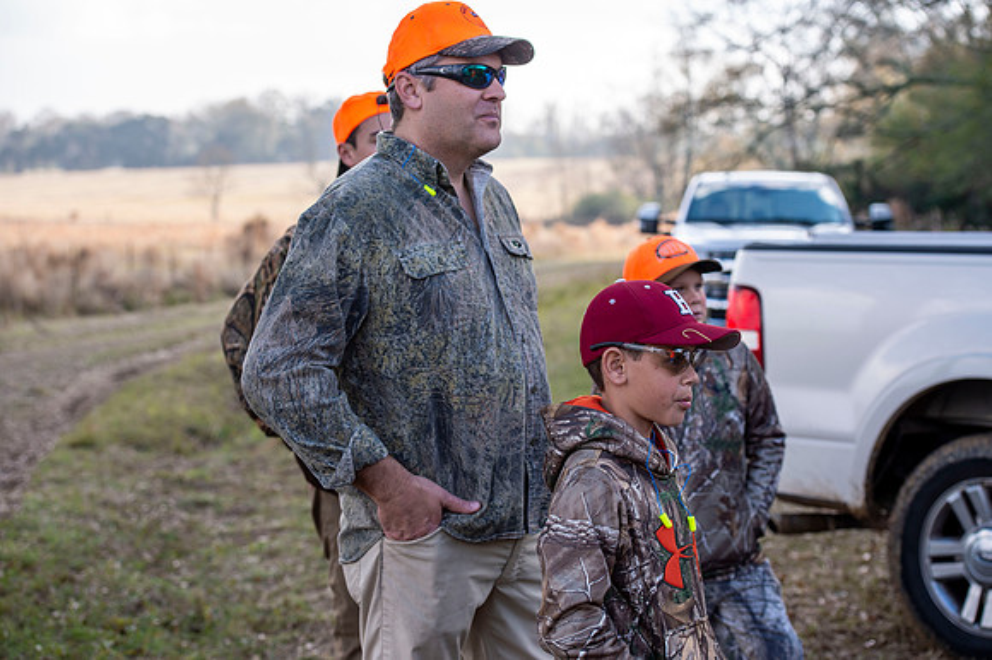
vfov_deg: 18.2
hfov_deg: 27.0
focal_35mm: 75
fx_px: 2065
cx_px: 496
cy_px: 330
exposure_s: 1/400
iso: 200
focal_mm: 75
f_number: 5
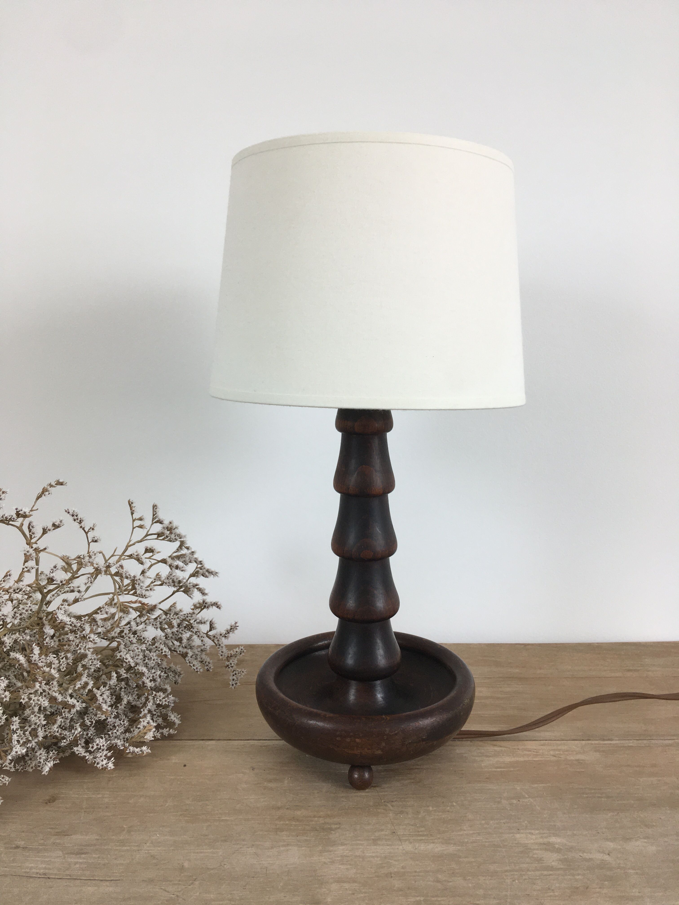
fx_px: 758
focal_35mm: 29
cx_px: 340
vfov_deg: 61.7
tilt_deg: -9.2
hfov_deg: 48.2
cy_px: 452
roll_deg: -0.5
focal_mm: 4.15
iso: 40
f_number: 2.2
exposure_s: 1/100
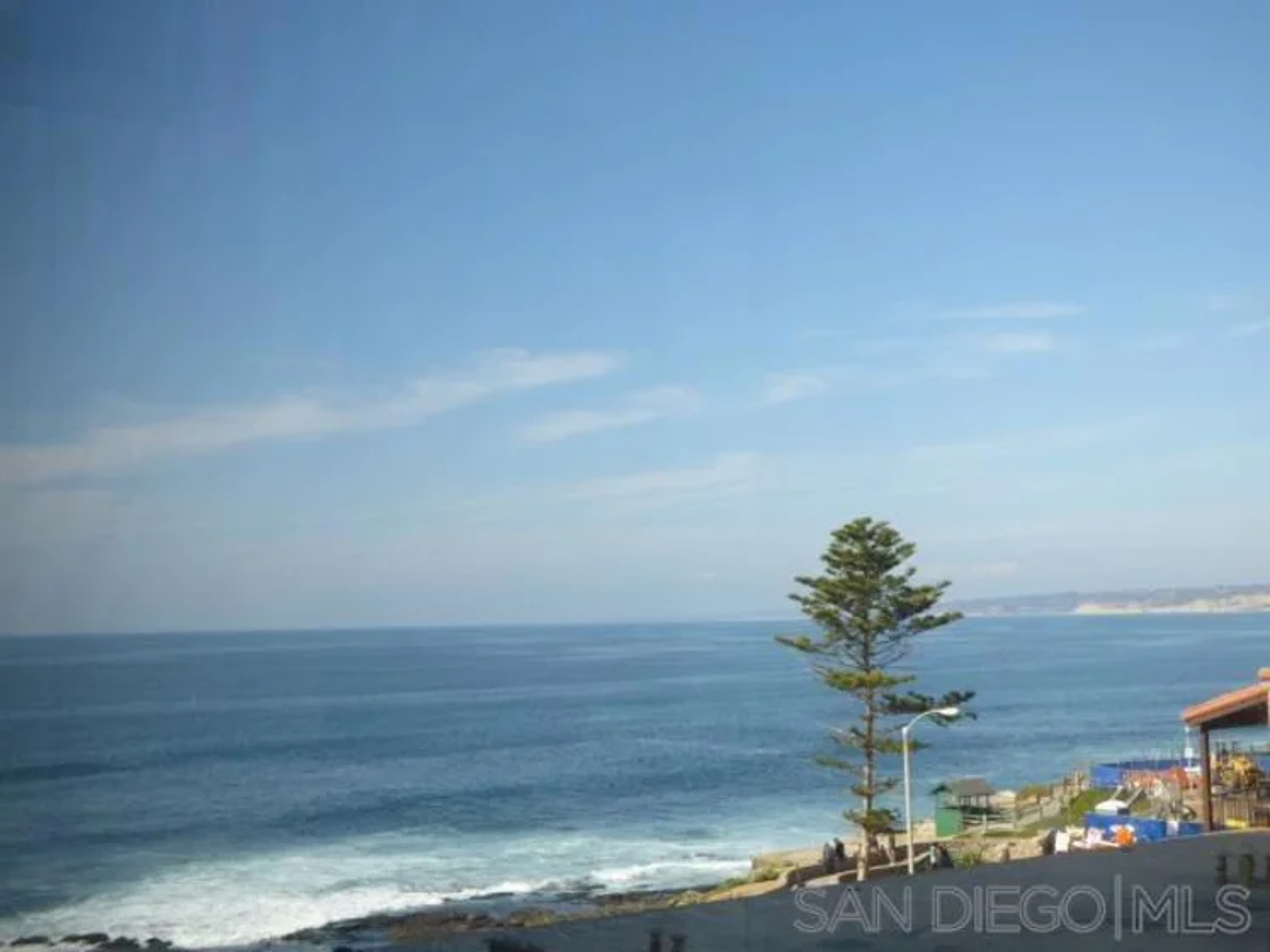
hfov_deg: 41.2
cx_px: 635
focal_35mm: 46
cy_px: 476
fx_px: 1687
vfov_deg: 31.5
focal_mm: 8.24
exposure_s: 1/400
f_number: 4.5
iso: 200
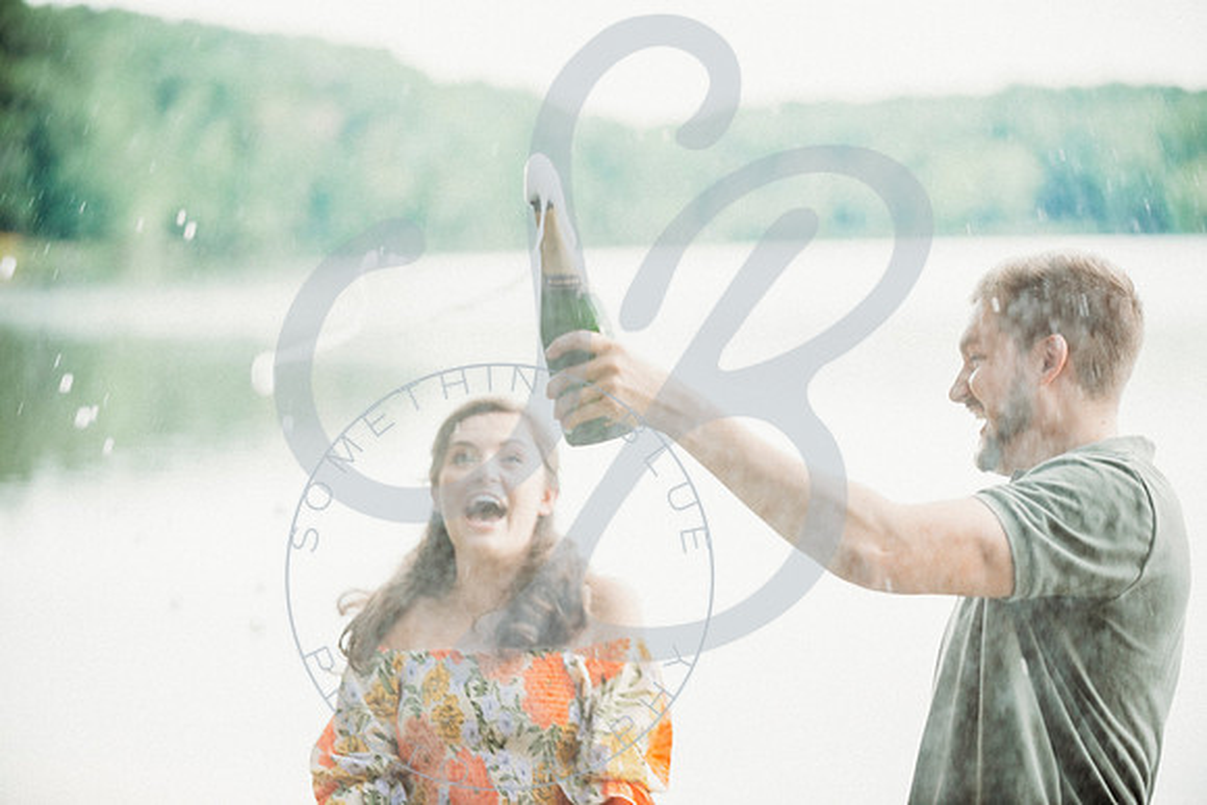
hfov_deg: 17.6
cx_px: 604
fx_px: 3890
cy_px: 402
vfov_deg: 11.8
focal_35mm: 116
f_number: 2.8
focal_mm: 116
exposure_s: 1/200
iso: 1600
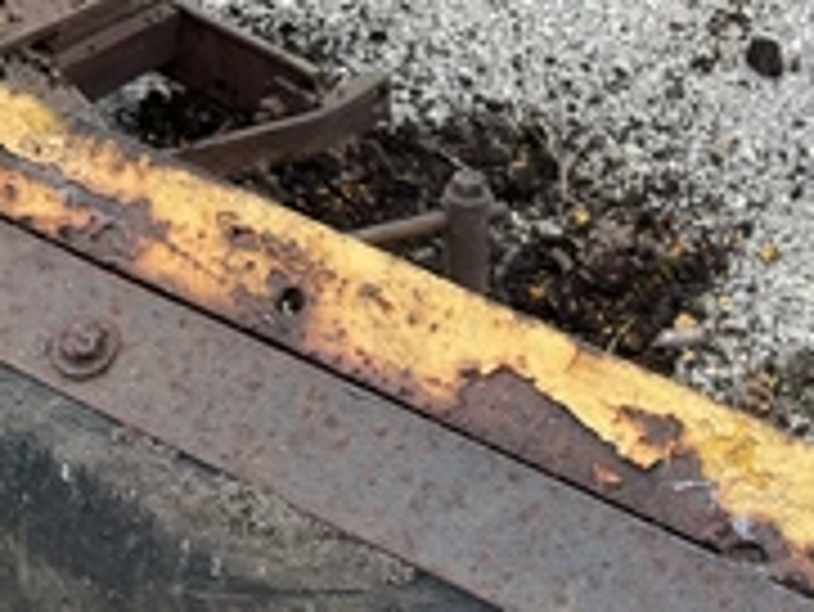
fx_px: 1506
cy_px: 558
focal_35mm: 64
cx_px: 720
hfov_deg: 29.1
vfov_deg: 22.4
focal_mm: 3
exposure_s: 1/193
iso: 20
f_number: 1.8
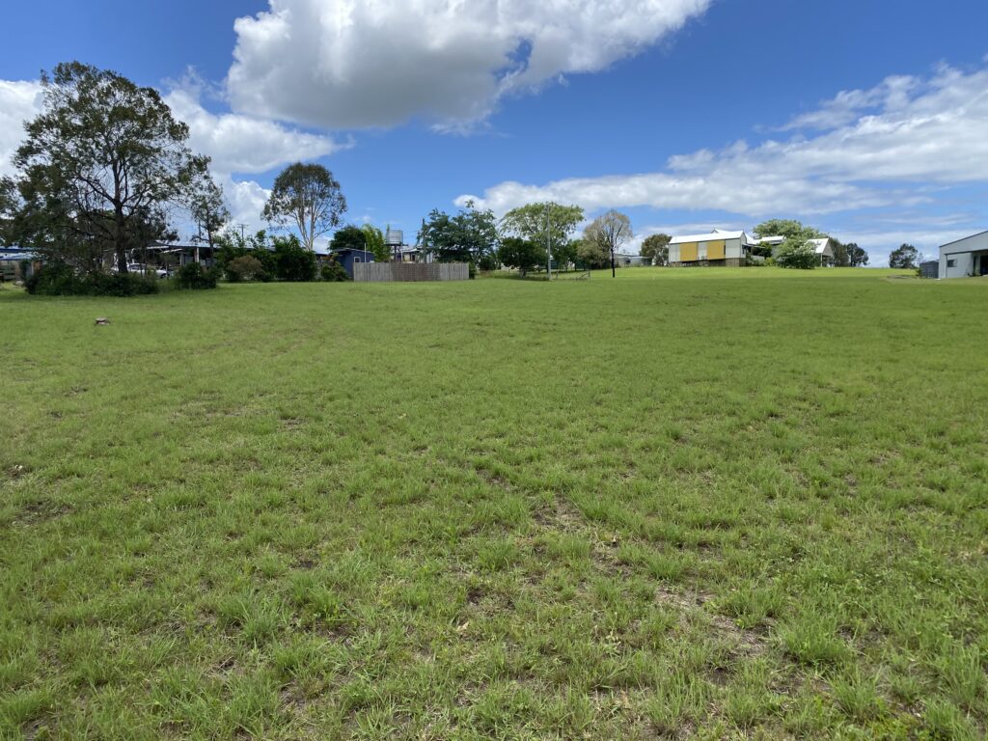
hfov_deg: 67.3
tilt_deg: -5.6
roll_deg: +0.8
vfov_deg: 53.1
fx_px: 742
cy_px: 370
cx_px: 494
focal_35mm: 26
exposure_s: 1/2817
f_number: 1.8
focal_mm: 4.25
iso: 32
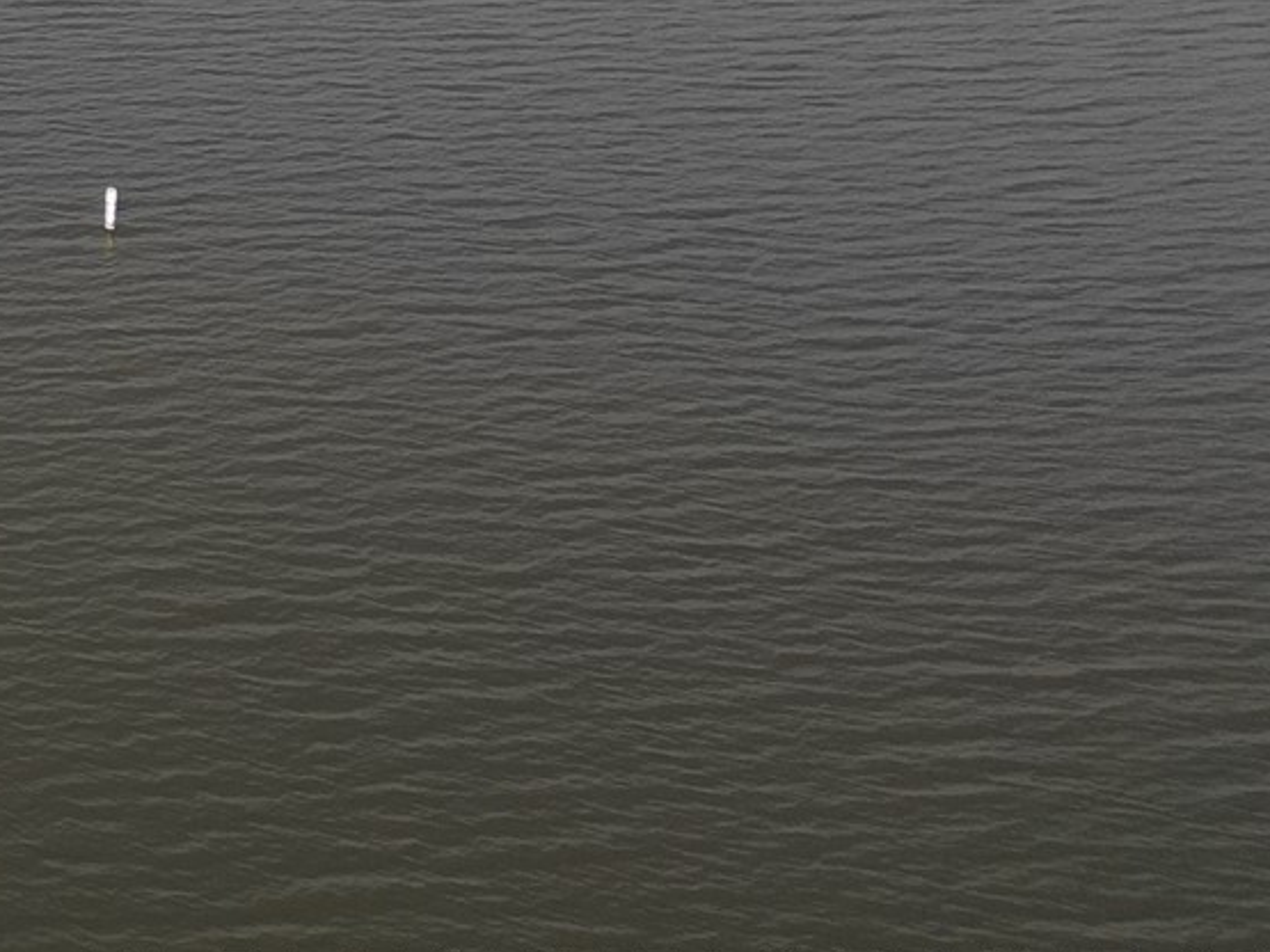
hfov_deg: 19.7
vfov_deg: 15.9
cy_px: -577
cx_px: -762
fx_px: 3044
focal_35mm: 83
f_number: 1.7
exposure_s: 1/3200
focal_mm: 6.72
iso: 120
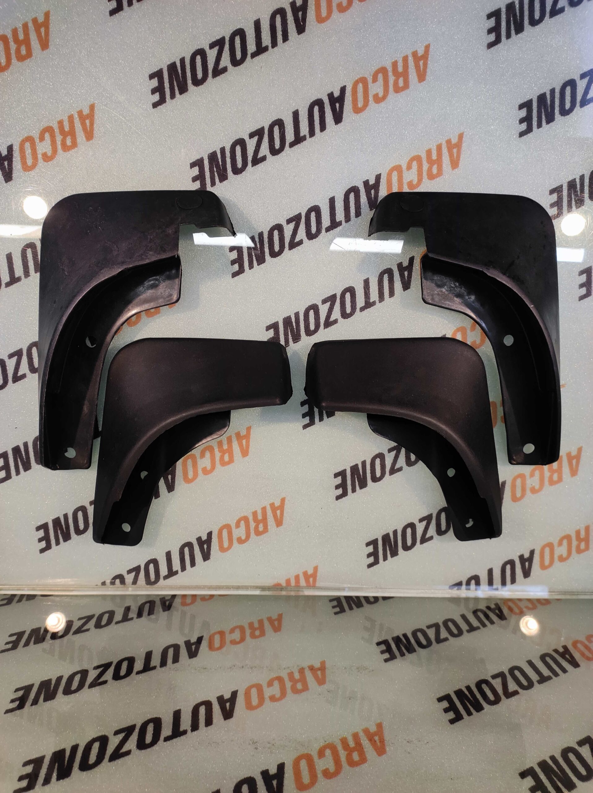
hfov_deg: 74.7
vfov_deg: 91.1
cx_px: 296
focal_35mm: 17
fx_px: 389
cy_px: 396
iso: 183
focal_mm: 4.74
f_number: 1.79
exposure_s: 1/50
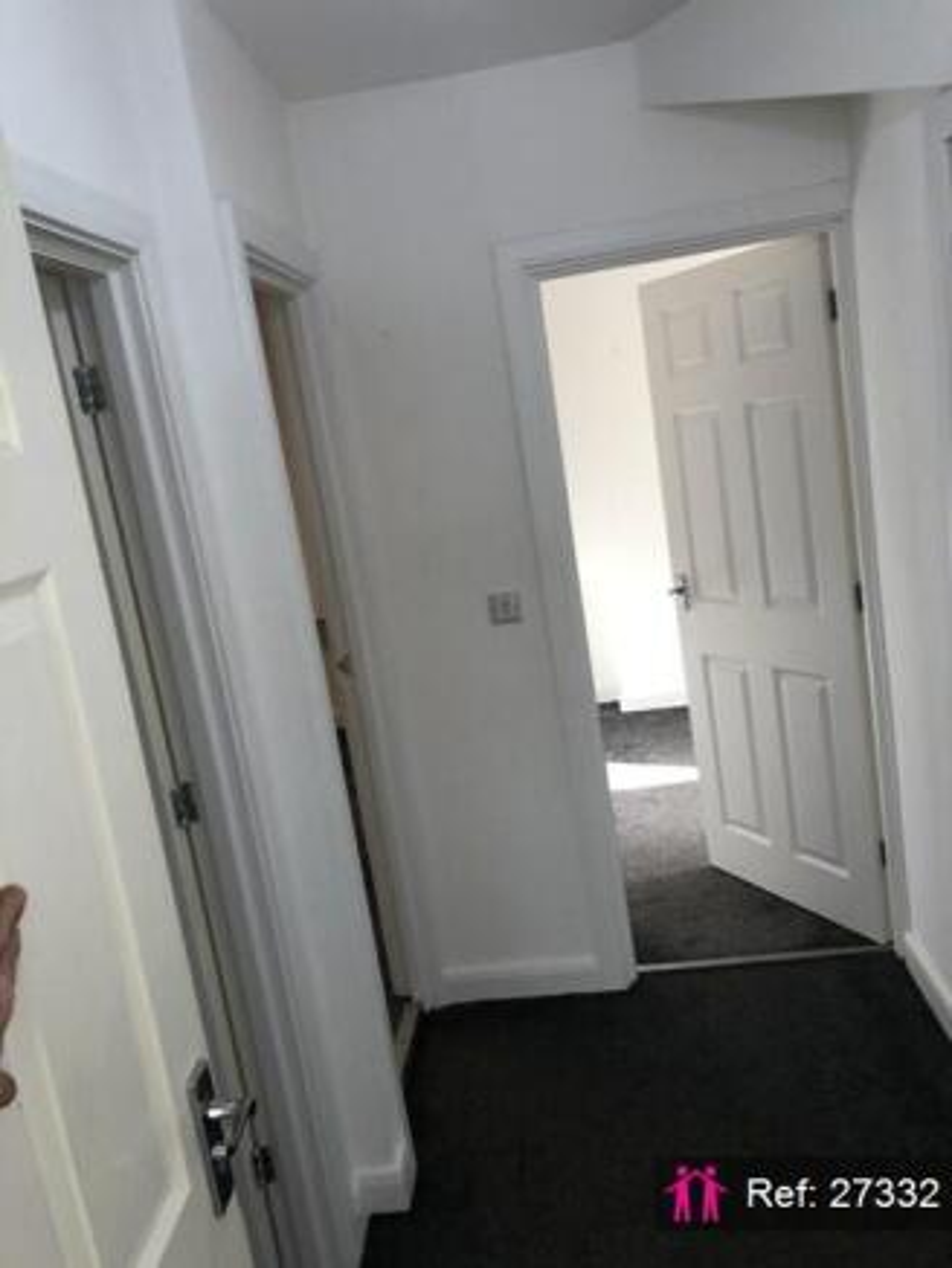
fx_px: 1026
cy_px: 634
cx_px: 476
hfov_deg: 49.8
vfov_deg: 63.4
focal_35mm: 28
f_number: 1.8
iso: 32
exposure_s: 1/100
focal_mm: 4
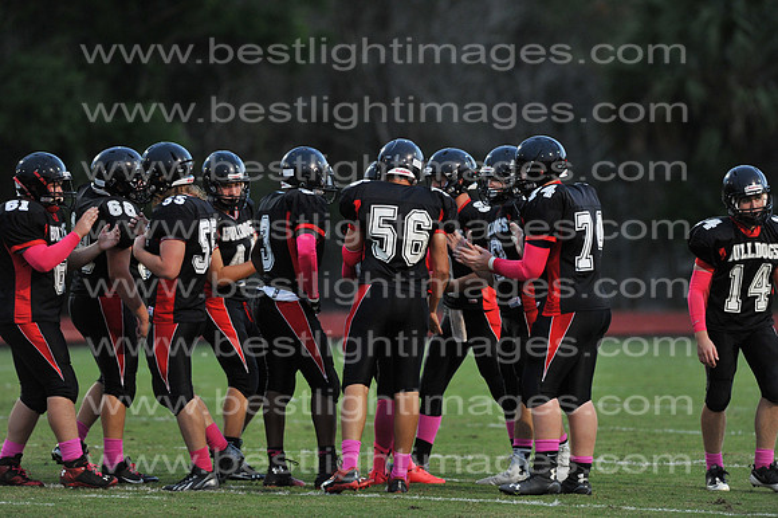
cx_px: 389
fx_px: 6479
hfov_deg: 6.9
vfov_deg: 4.6
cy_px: 259
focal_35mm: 300
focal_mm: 300
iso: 2500
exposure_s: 1/500
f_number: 4
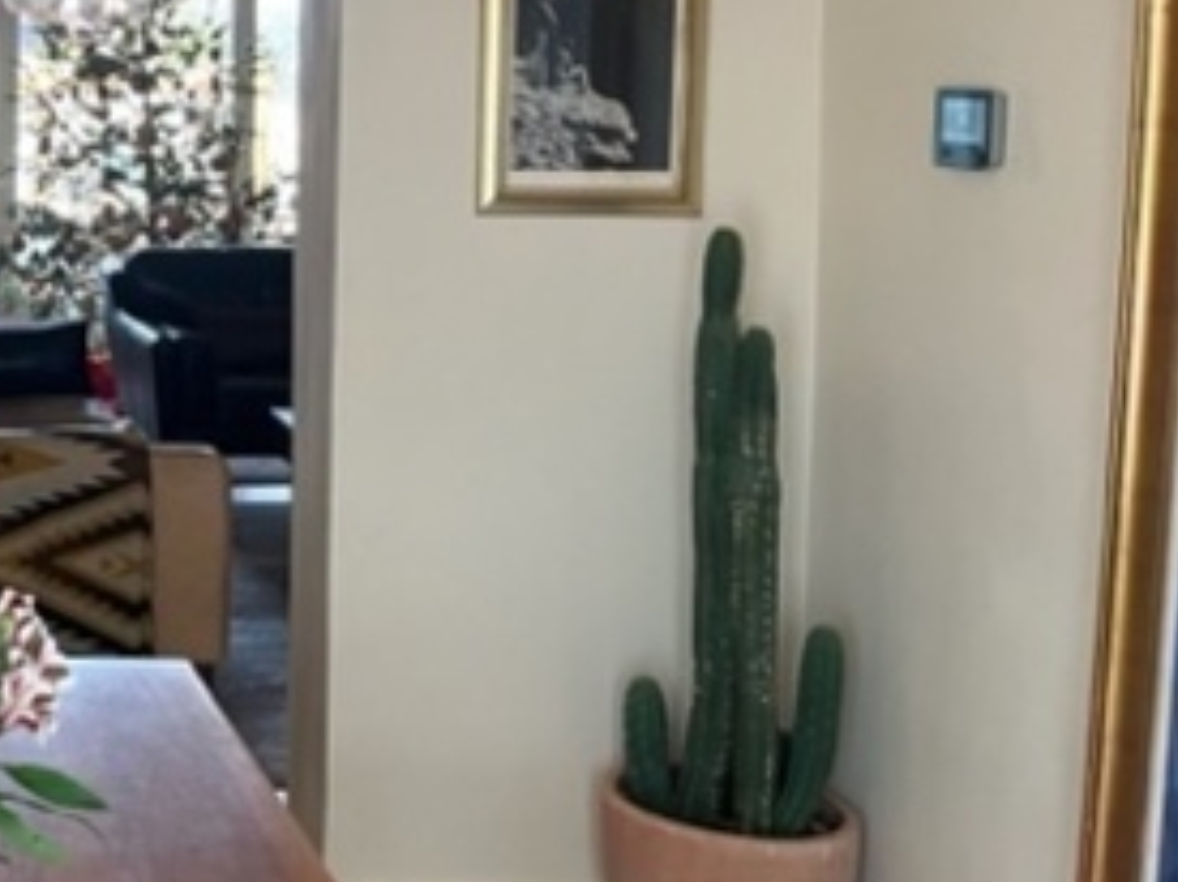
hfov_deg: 27.3
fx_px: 2143
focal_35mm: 63
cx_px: -212
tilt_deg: -3.5
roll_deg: +0.2
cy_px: 167
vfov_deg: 22.9
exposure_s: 1/60
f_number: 1.6
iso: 100
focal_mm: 5.1
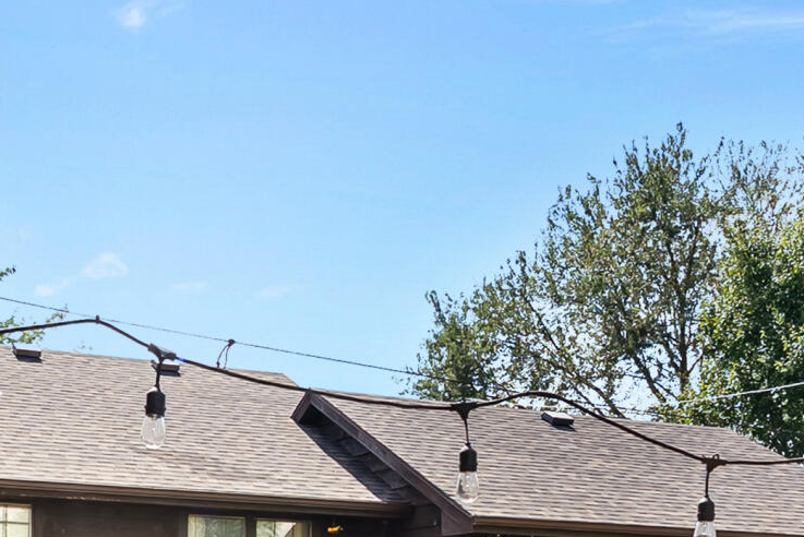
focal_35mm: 57
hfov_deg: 34.5
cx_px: 230
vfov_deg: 21.6
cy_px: 690
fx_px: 1273
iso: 640
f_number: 8
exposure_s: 1/40
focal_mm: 14
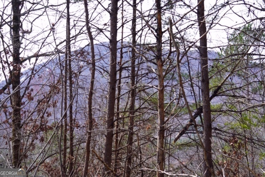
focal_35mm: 70
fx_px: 516
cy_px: 88
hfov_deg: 28.8
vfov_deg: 19.5
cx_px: 132
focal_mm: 70
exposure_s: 1/100
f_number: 6.3
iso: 100
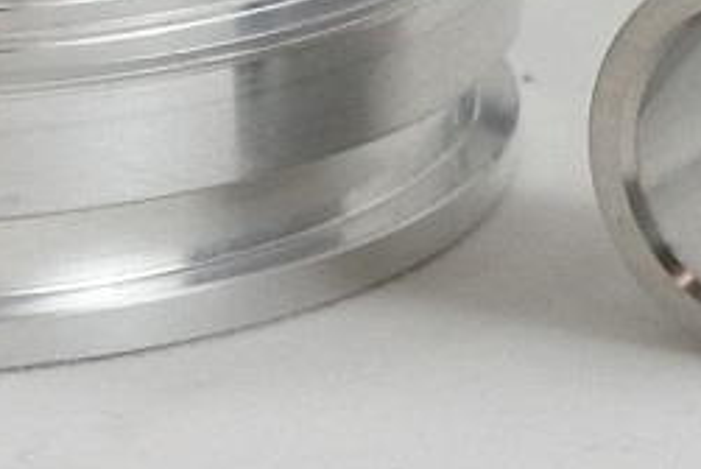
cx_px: 602
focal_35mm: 491
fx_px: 9572
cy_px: -528
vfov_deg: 2.8
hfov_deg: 4.2
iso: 450
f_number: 5
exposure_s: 1/125
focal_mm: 23.1
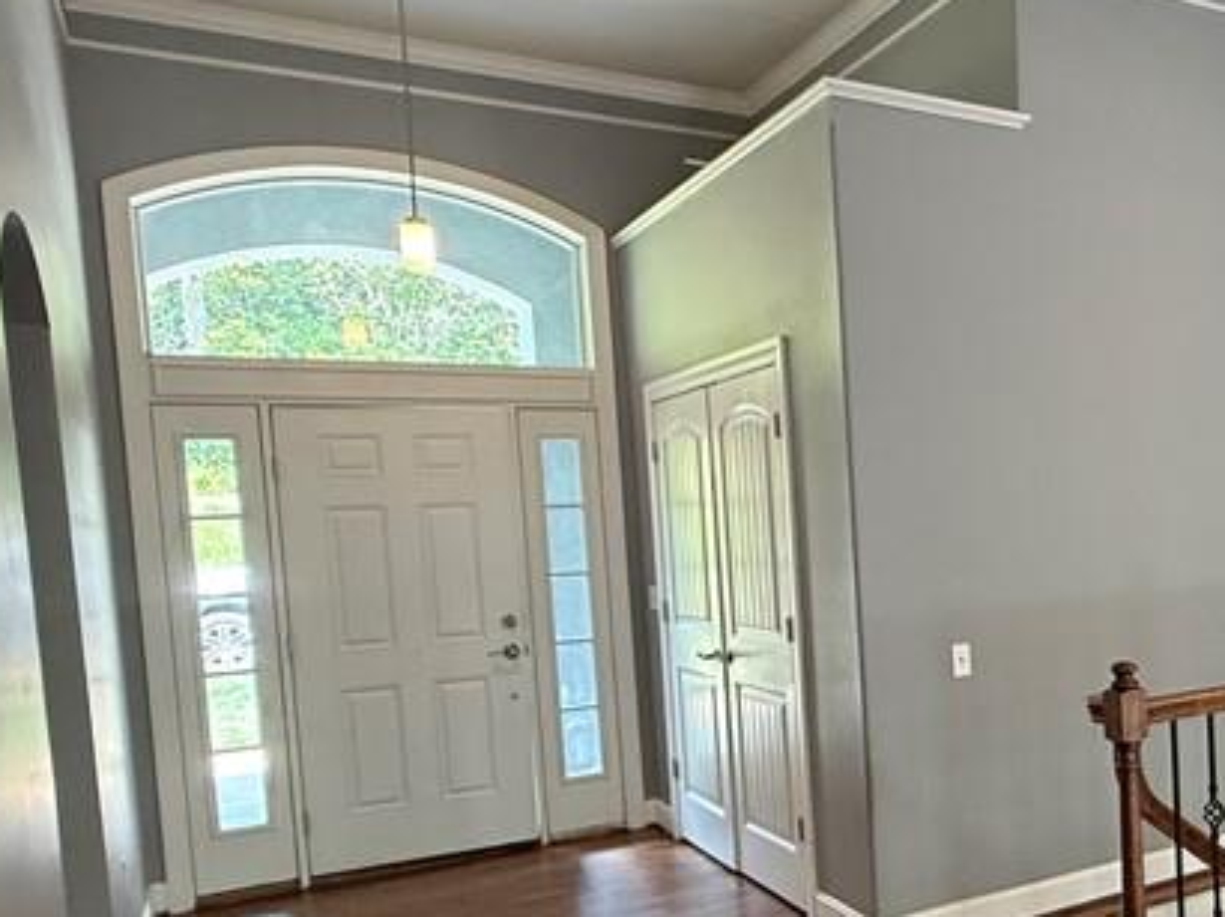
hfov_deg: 47.3
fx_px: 1238
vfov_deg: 40.3
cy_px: 585
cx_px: 1105
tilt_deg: -2.7
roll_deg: +2.3
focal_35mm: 35
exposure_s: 1/60
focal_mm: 2.22
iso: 320
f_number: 2.2
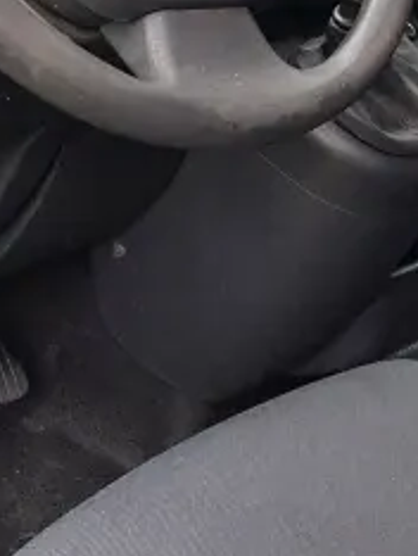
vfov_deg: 20.2
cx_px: 380
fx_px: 1462
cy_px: -101
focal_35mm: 91
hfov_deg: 16.1
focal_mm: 5.23
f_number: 1.8
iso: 500
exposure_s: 1/33
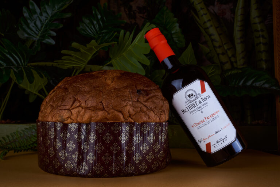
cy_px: 94
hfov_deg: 53.9
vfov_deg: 37.5
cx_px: 140
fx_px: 275
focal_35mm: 35
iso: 200
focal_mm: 35.4
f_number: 18
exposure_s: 1/200
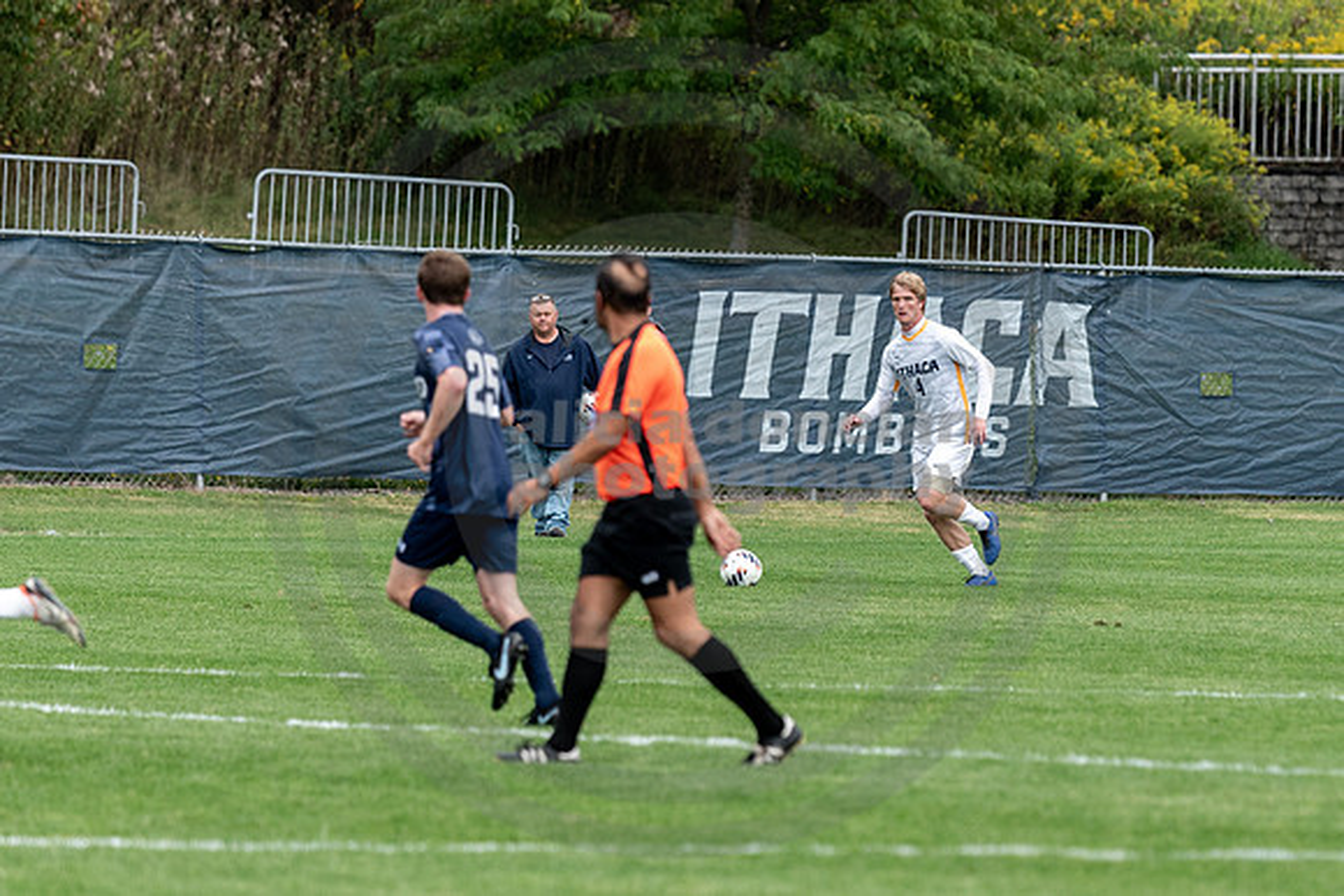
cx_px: 905
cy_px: 346
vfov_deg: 3.5
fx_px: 14542
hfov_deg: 5.3
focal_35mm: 389
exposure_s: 1/640
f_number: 3.2
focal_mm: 200
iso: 320
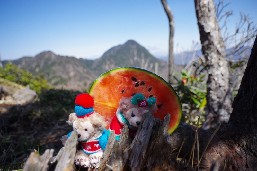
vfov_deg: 57.1
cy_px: 86
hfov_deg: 78.6
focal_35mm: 22
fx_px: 157
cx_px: 128
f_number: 4
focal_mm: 15
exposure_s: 1/1250
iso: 200
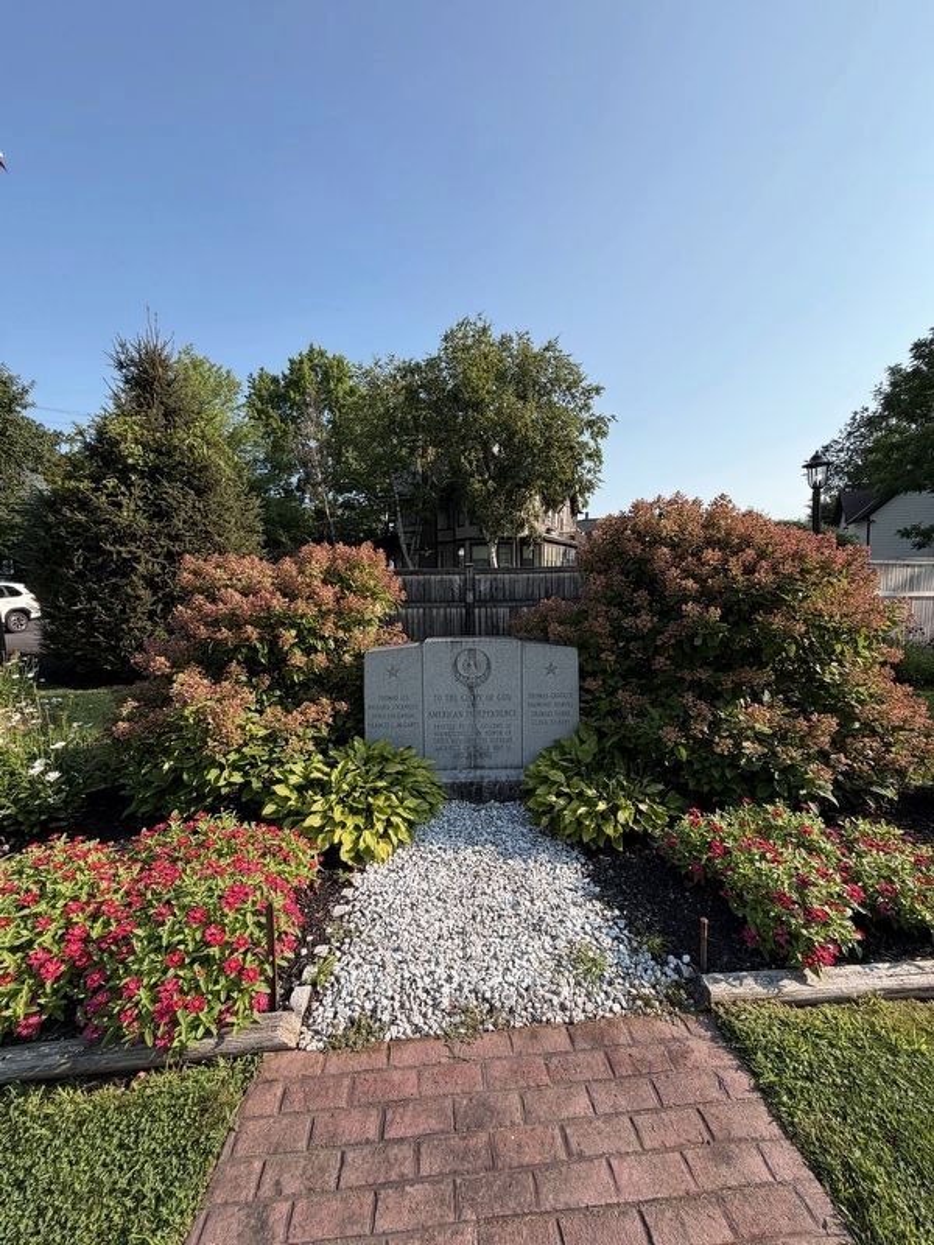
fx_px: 504
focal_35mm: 14
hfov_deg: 85.7
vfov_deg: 102.1
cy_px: 622
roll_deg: -0.1
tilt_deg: -3.7
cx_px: 467
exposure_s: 1/770
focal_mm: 2.22
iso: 32
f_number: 2.2
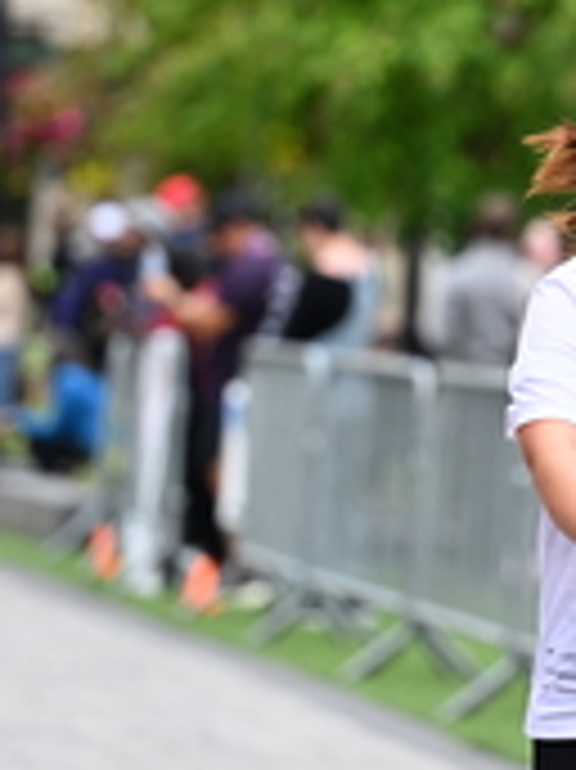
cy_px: 288
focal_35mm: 356
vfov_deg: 5.6
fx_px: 7908
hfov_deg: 4.2
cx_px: 668
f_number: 2.8
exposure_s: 1/2000
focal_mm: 115
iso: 640
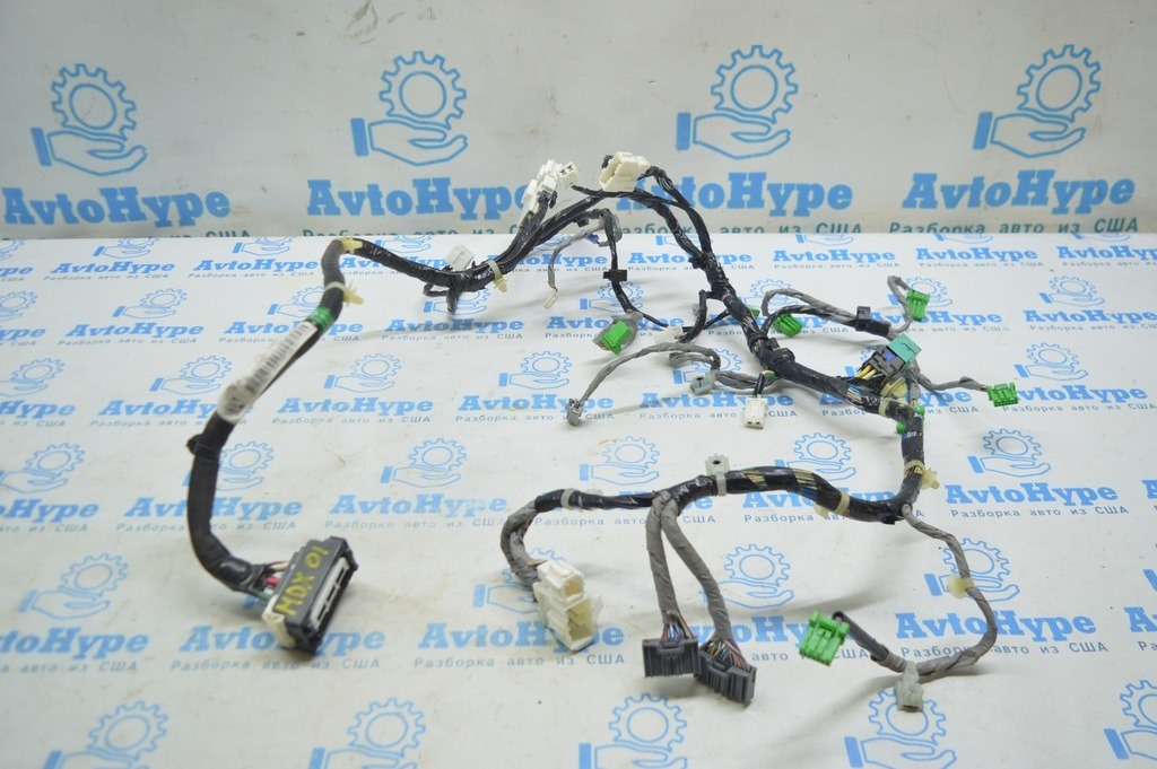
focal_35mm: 32
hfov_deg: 59.5
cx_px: 578
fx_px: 1012
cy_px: 384
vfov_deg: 41.6
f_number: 3.8
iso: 400
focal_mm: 21
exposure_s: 1/60
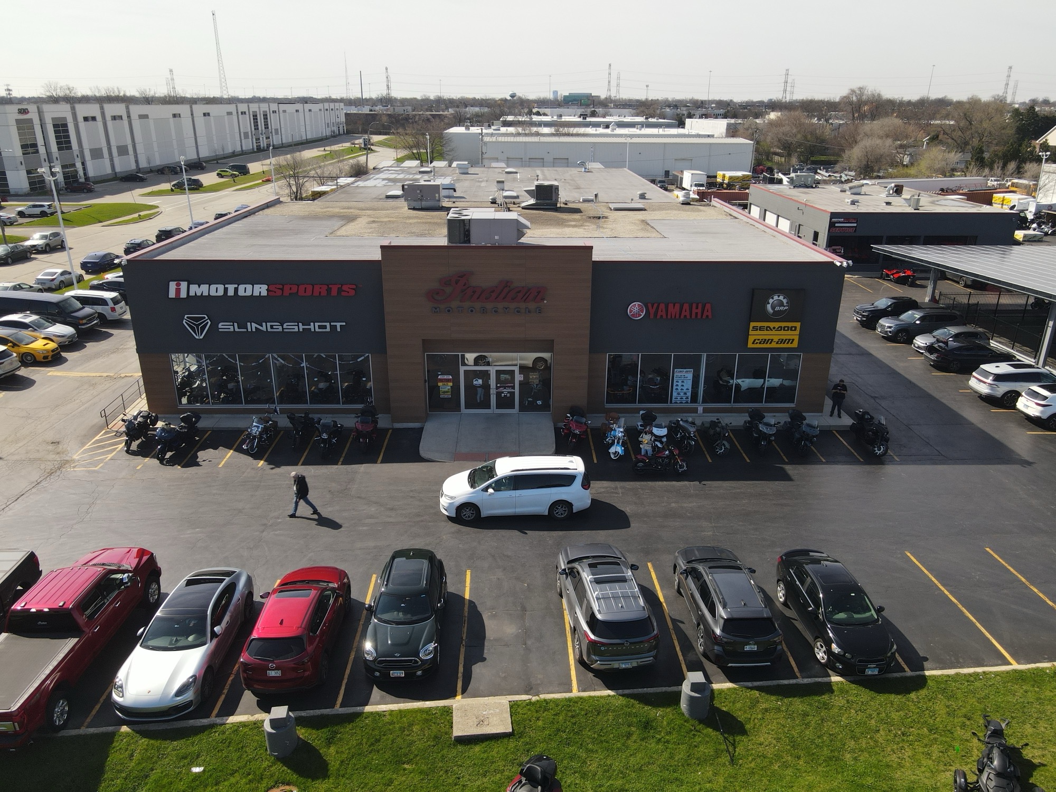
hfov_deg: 71.6
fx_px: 732
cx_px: 528
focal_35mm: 24
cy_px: 396
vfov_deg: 56.8
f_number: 2.8
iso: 100
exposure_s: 1/30
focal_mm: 4.5
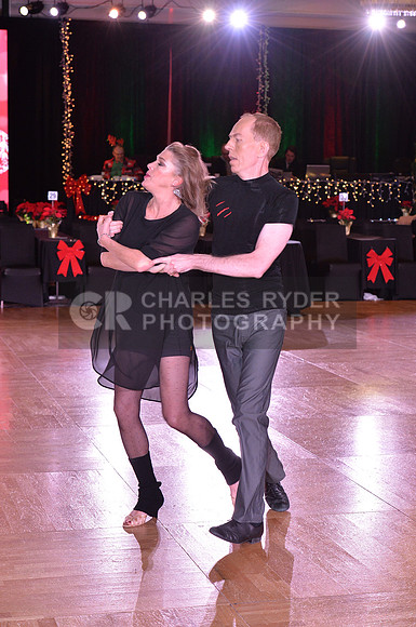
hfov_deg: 17.0
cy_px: 314
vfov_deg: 25.4
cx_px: 208
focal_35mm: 80
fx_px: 1391
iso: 2000
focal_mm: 80
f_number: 6.3
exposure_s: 1/250
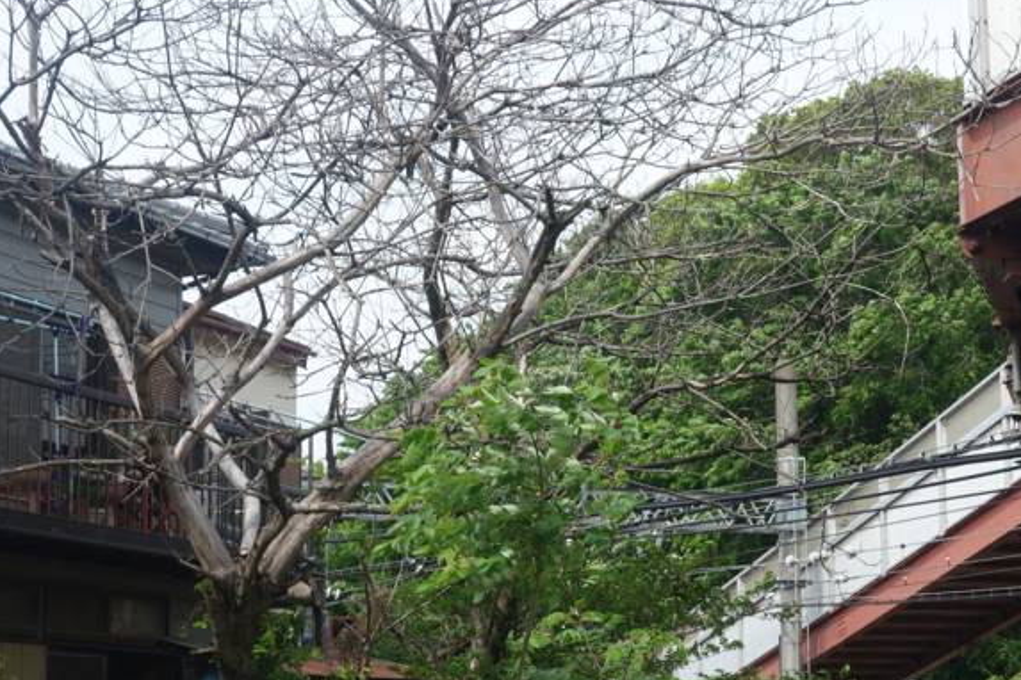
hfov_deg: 25.0
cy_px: 419
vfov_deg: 16.8
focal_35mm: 81
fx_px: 2297
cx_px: 593
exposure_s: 1/320
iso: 125
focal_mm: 21.53
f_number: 5.6
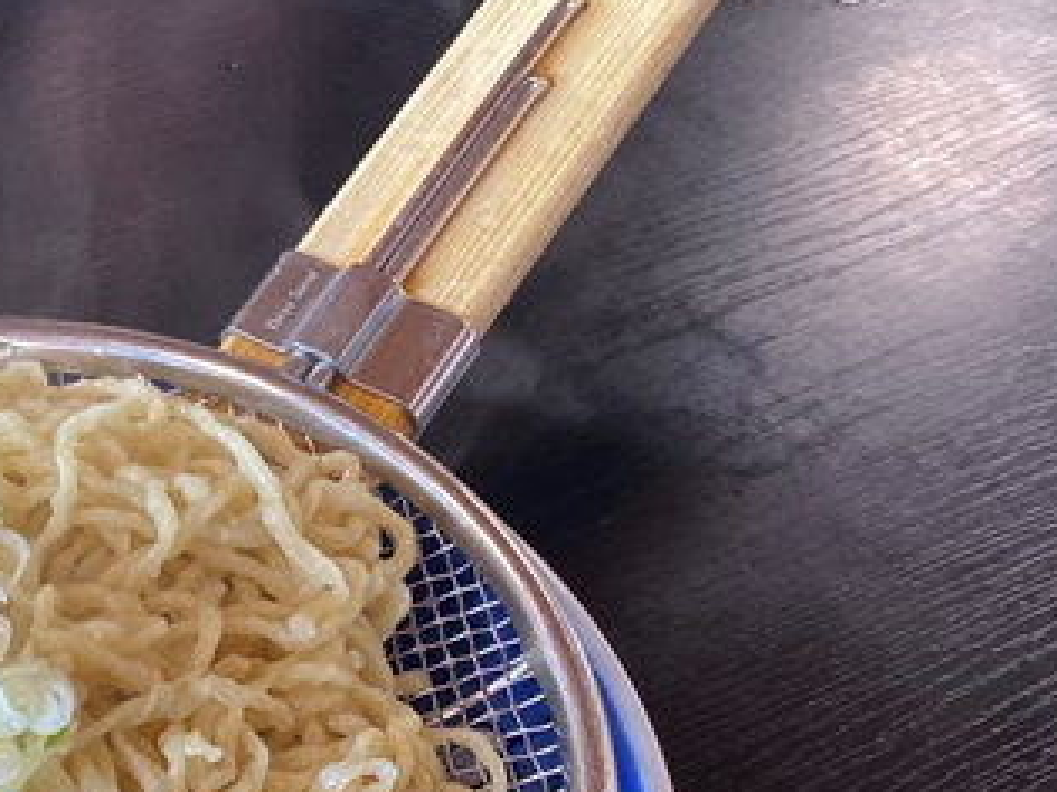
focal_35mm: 66
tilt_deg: -45.5
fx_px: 2015
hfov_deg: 28.4
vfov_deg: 22.1
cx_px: 138
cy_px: 534
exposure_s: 1/50
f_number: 1.8
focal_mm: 4.25
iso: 200
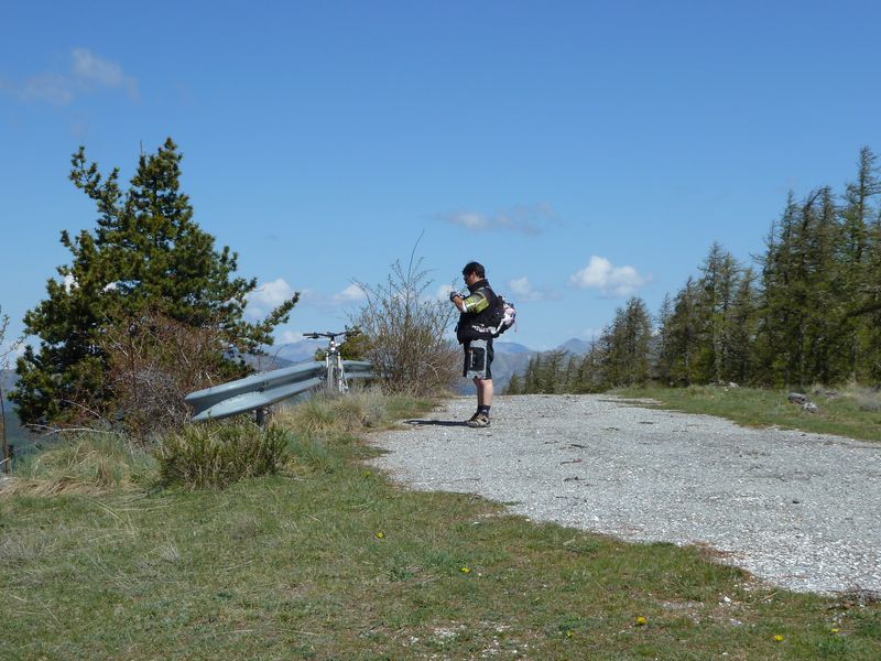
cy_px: 330
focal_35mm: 63
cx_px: 440
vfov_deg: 23.3
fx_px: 1603
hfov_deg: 30.7
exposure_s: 1/500
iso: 80
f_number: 5.6
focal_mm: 10.3
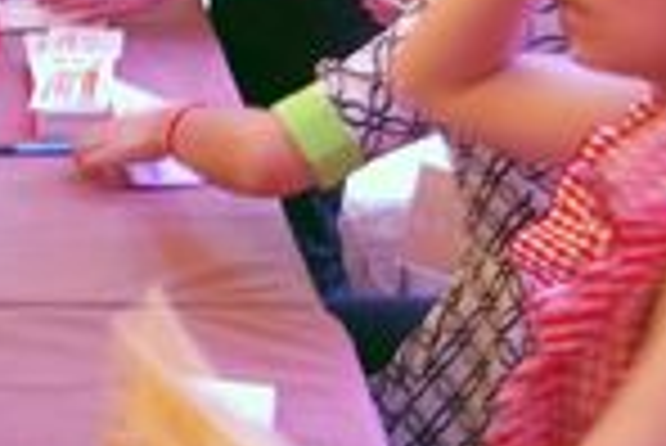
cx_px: -81
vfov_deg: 14.7
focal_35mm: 91
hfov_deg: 21.2
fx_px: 1685
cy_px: -45
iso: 800
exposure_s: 1/10
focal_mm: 18
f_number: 3.5
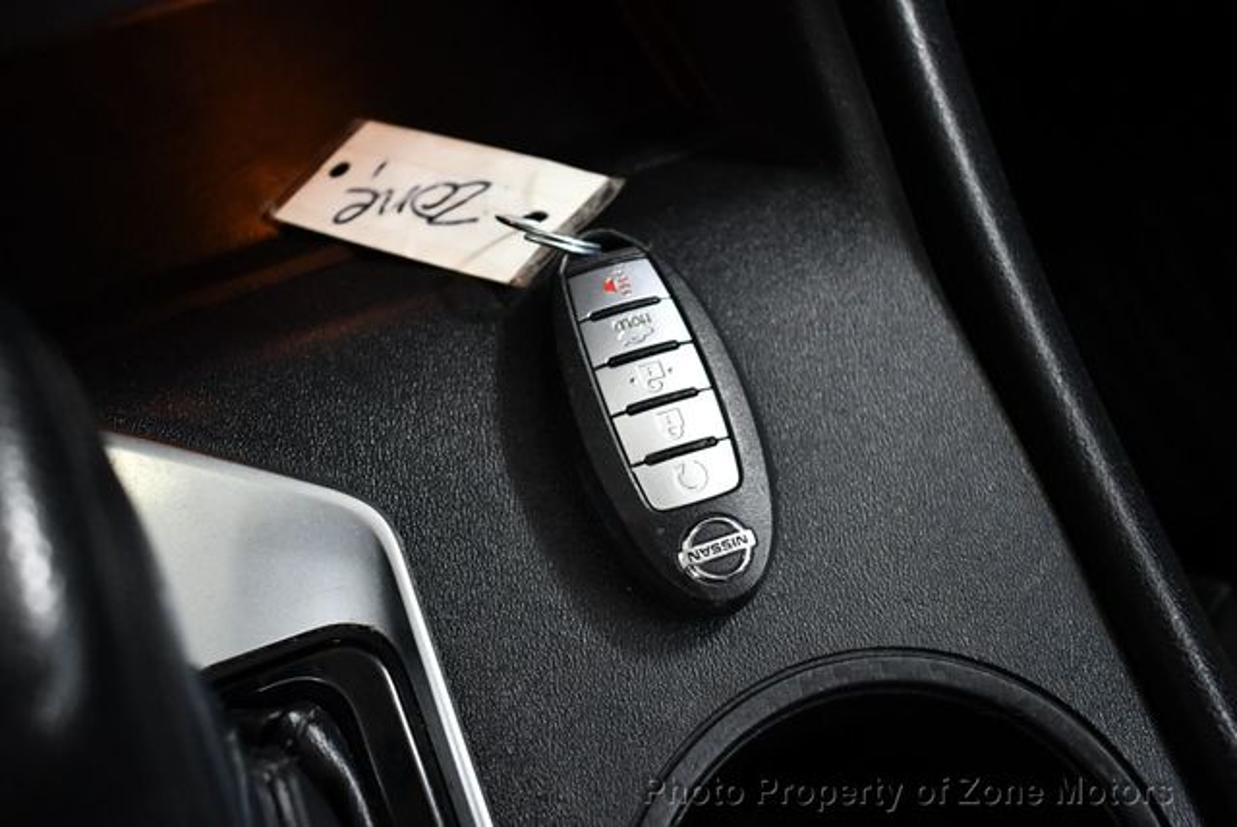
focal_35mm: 36
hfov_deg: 53.1
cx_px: 618
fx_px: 1238
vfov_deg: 36.9
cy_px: 414
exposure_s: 1/125
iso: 3200
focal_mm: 18
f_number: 3.5
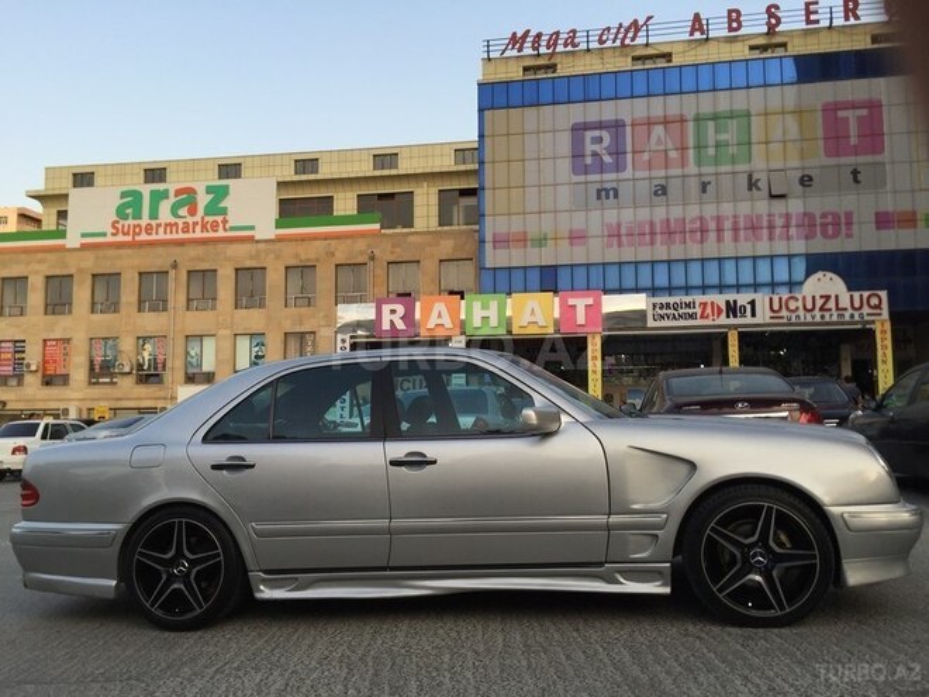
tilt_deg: +4.7
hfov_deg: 61.7
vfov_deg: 48.2
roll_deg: +0.0
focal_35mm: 29
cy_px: 348
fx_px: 778
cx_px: 464
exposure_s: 1/260
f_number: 2.2
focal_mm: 4.15
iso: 32
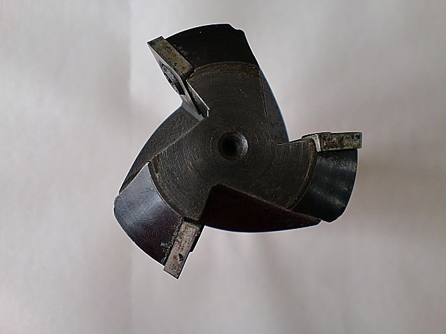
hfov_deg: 52.6
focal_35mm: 35
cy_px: 167
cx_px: 223
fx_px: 451
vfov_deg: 40.7
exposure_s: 1/60
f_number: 3.1
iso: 125
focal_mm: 6.3
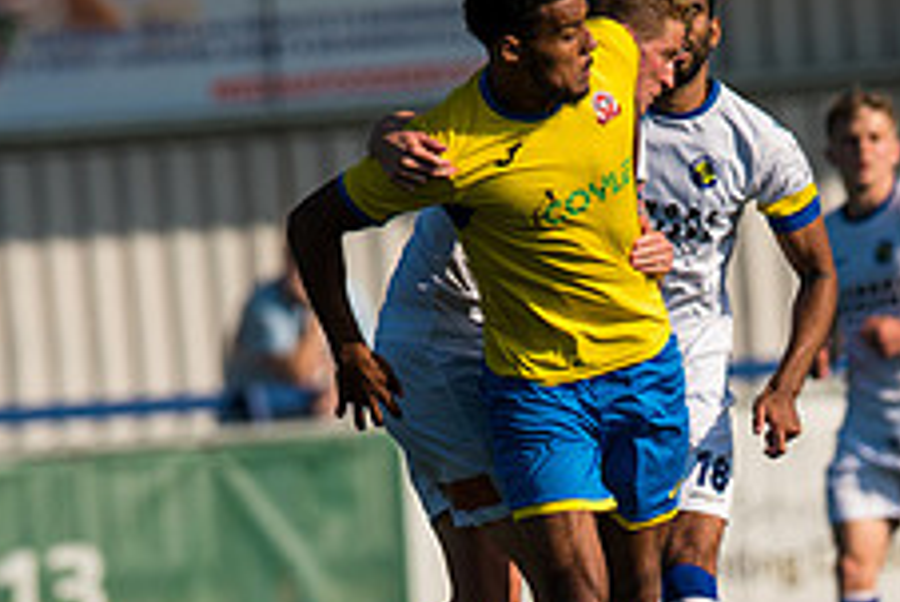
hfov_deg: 2.0
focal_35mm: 1027
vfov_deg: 1.3
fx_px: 25690
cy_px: 317
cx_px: 613
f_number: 5
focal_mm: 400
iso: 200
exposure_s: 1/4000
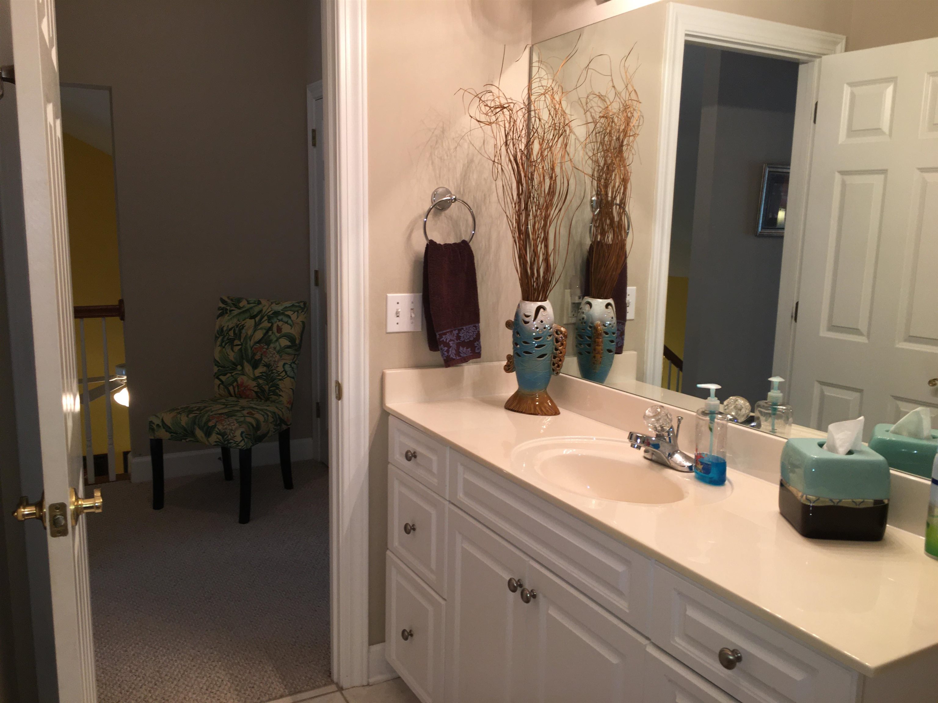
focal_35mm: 29
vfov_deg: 48.2
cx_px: 469
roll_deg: -0.8
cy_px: 352
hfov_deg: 61.7
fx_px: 786
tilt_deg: -8.6
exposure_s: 1/30
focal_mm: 4.15
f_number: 2.2
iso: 40
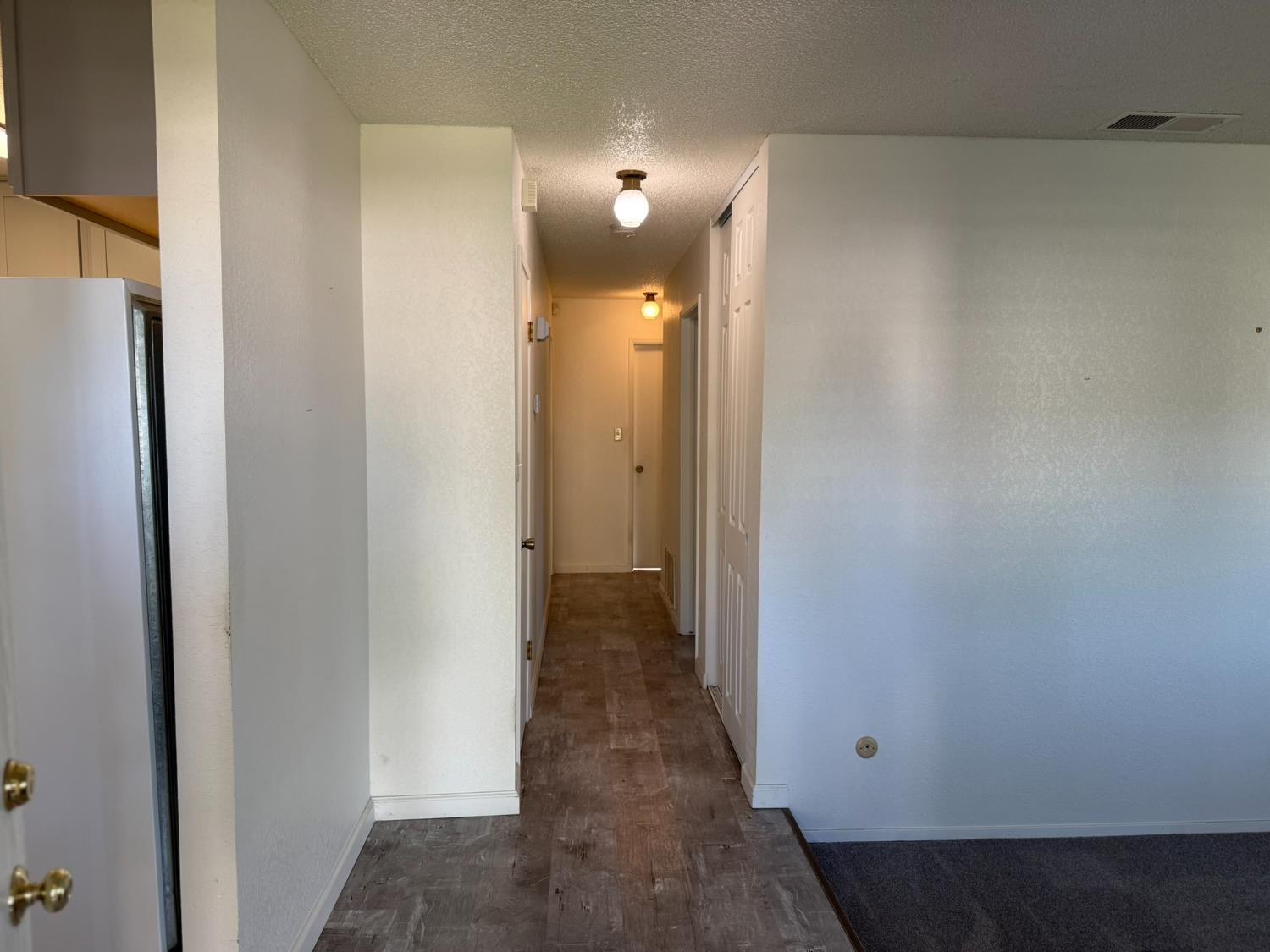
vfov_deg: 56.8
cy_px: 476
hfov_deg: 71.6
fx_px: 881
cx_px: 635
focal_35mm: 24
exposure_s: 1/120
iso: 125
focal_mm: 6.76
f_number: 1.78
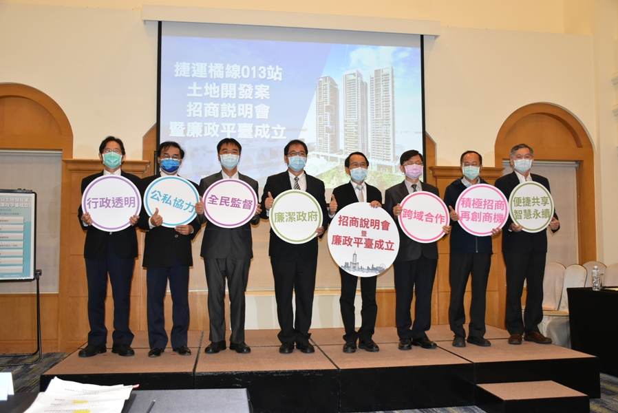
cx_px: 309
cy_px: 206
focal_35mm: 34
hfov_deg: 55.1
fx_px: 593
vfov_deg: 38.4
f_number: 4.5
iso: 800
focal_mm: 23
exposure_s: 1/80
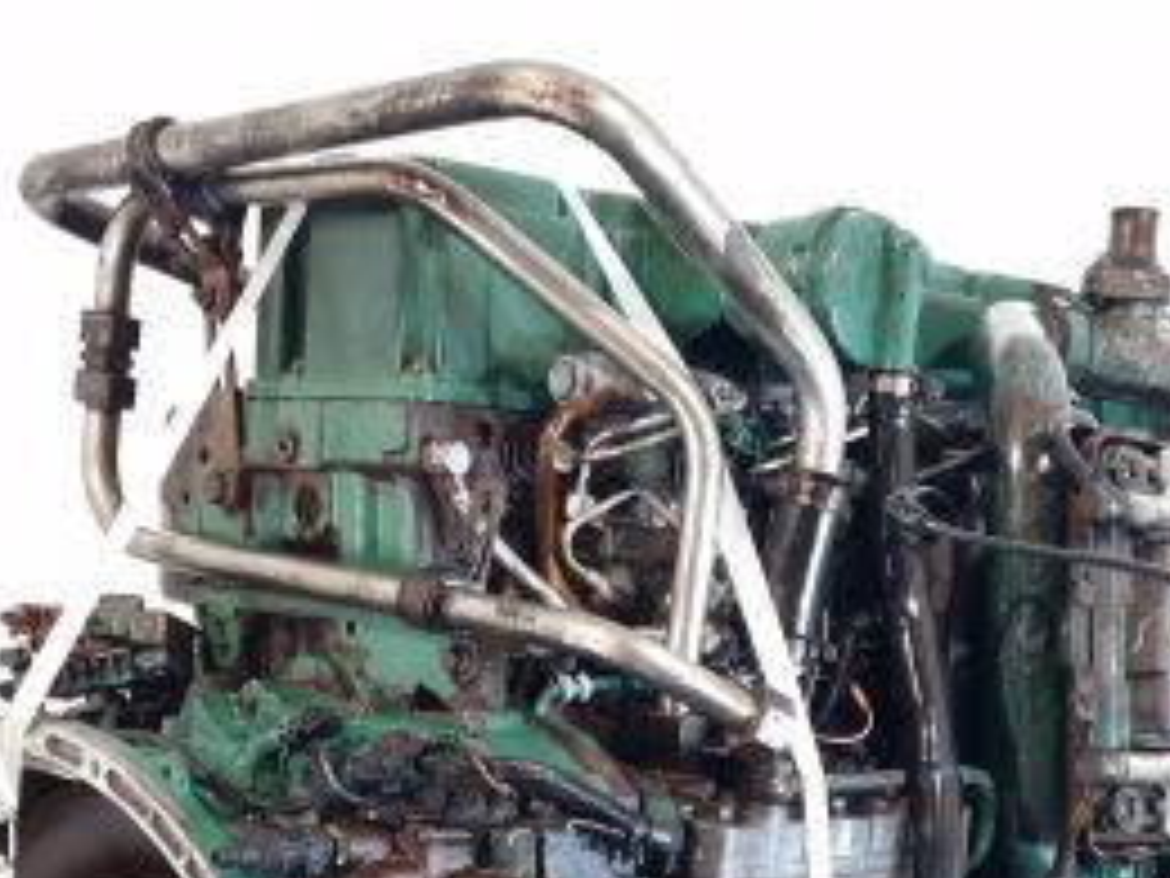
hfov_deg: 36.0
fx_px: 1791
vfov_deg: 25.4
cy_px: 982
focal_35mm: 53
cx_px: 724
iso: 125
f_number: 1.8
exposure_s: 1/50
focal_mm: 6.4
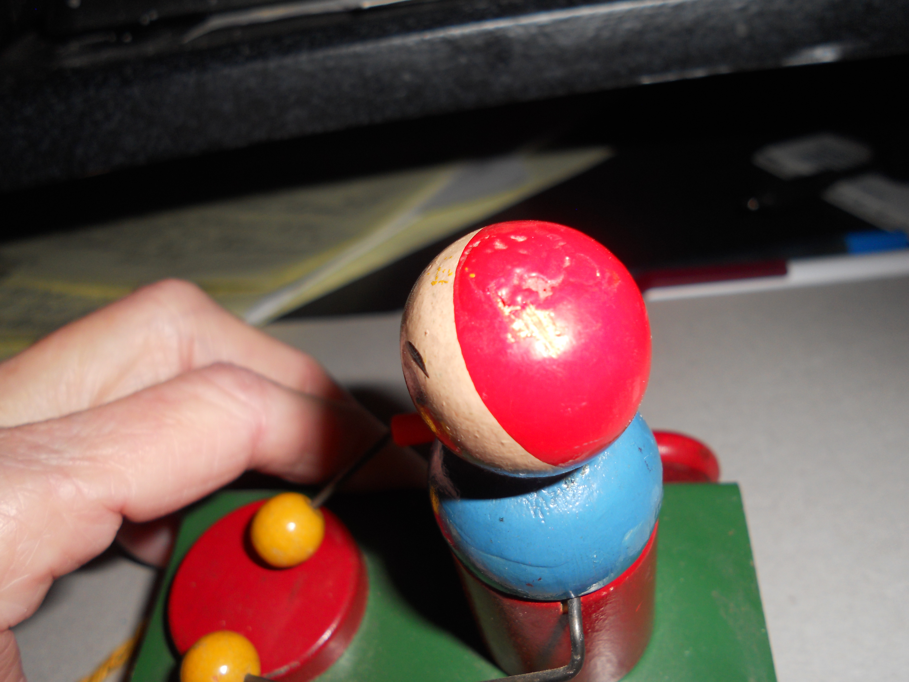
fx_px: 840
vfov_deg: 44.2
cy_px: 341
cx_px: 454
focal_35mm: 32
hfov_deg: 56.8
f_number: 8.8
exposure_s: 1/25
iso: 80
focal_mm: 5.8
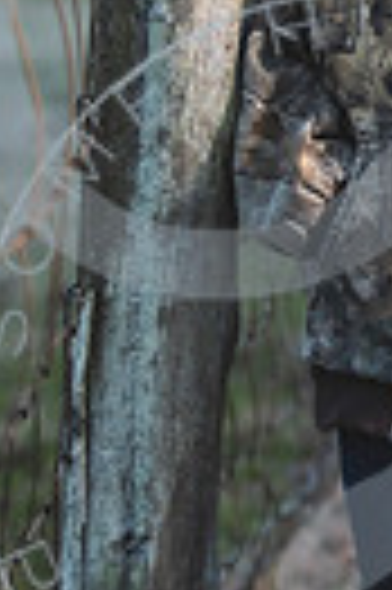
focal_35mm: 241
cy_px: 63
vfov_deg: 8.5
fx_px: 3946
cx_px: 586
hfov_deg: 5.6
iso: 100
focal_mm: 70
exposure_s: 1/320
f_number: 2.8
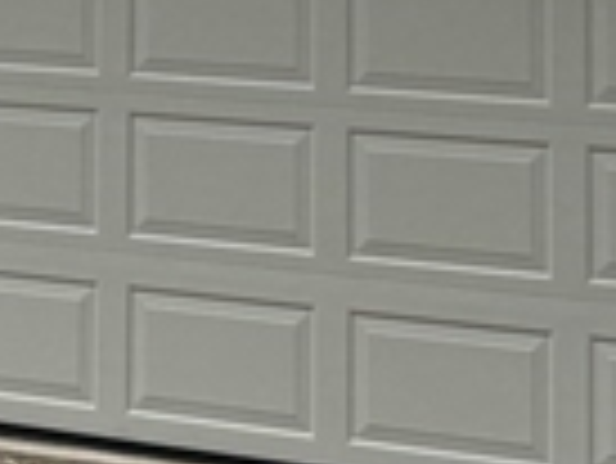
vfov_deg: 7.9
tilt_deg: +6.5
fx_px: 3188
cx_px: -445
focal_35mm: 179
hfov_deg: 10.5
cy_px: -450
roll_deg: -2.6
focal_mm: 6.76
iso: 80
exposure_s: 1/4049
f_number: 1.78
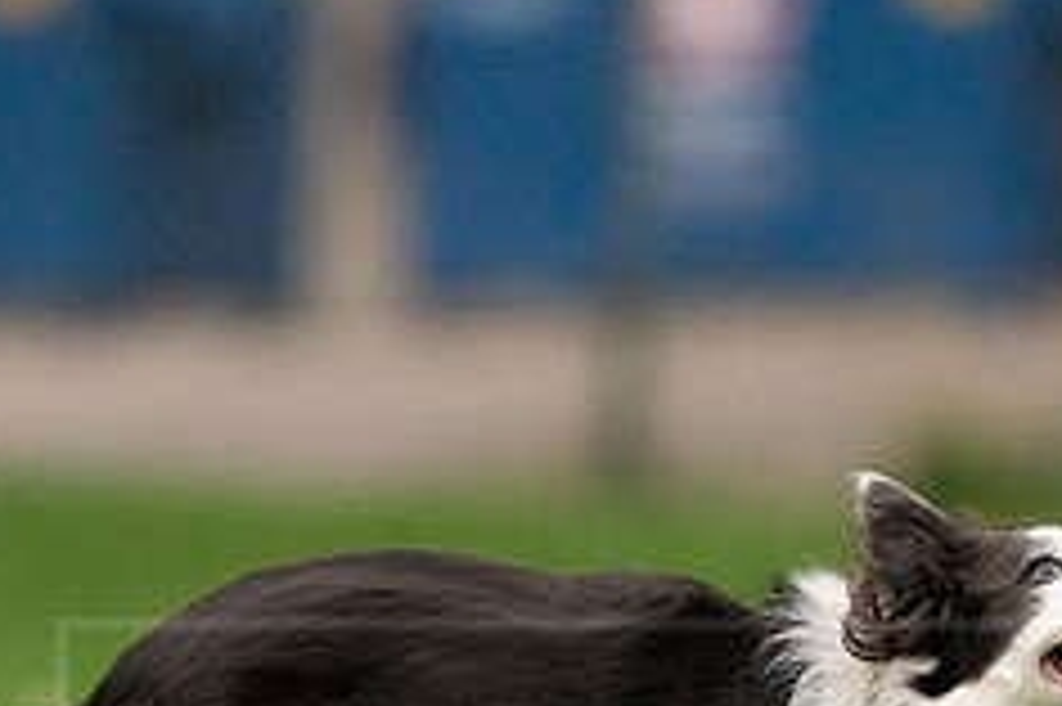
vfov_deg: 1.1
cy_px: 843
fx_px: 35964
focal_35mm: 1220
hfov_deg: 1.7
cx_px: 486
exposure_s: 1/1600
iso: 6400
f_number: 6.3
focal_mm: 496
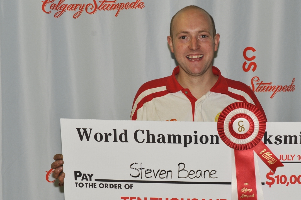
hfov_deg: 20.3
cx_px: 203
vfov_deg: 13.6
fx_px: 836
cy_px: 135
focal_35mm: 100
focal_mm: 60
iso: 640
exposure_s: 1/100
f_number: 6.3
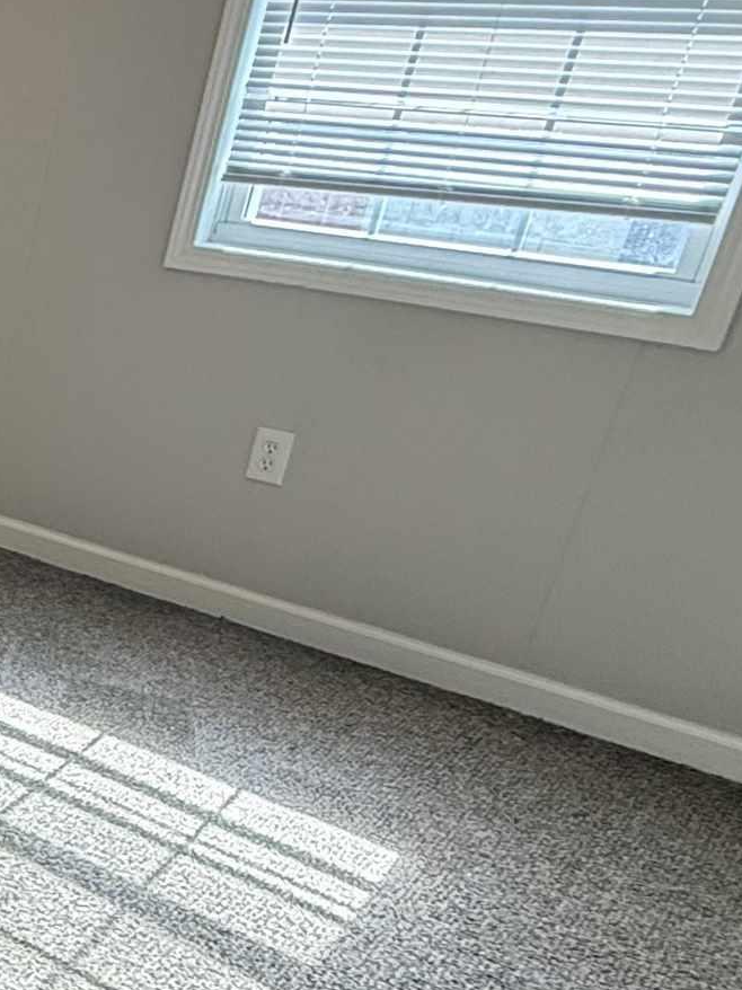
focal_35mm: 49
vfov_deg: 38.8
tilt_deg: -21.6
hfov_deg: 21.1
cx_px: -564
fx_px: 1401
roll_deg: -2.0
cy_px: 590
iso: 250
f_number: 2.2
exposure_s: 1/99
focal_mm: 2.22
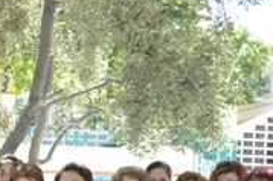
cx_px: -20
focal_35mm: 107
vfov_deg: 11.9
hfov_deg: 18.5
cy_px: 305
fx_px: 811
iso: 200
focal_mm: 20
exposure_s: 1/125
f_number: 3.8
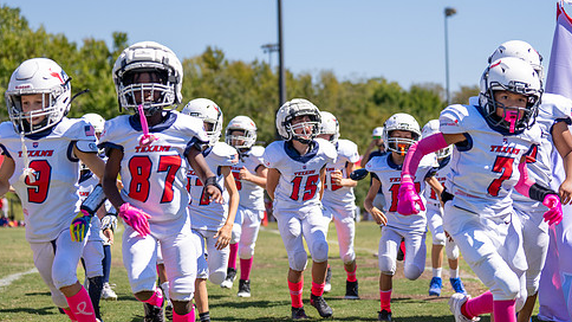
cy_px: 187
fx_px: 1547
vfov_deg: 11.9
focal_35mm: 102
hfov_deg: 21.0
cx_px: 272
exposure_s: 1/2000
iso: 160
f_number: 2.8
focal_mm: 70
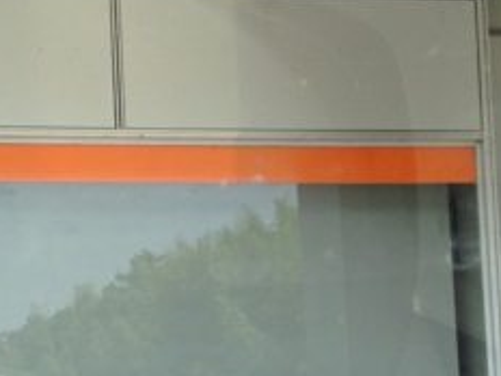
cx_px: 117
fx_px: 1650
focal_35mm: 114
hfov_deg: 17.2
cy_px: 523
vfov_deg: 12.5
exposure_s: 1/423
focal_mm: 4.13
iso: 50
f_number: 2.4
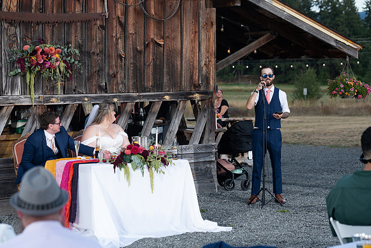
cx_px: 186
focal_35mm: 98
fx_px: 1010
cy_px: 124
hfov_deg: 20.8
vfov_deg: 14.0
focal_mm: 98
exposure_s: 1/200
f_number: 5.6
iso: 320
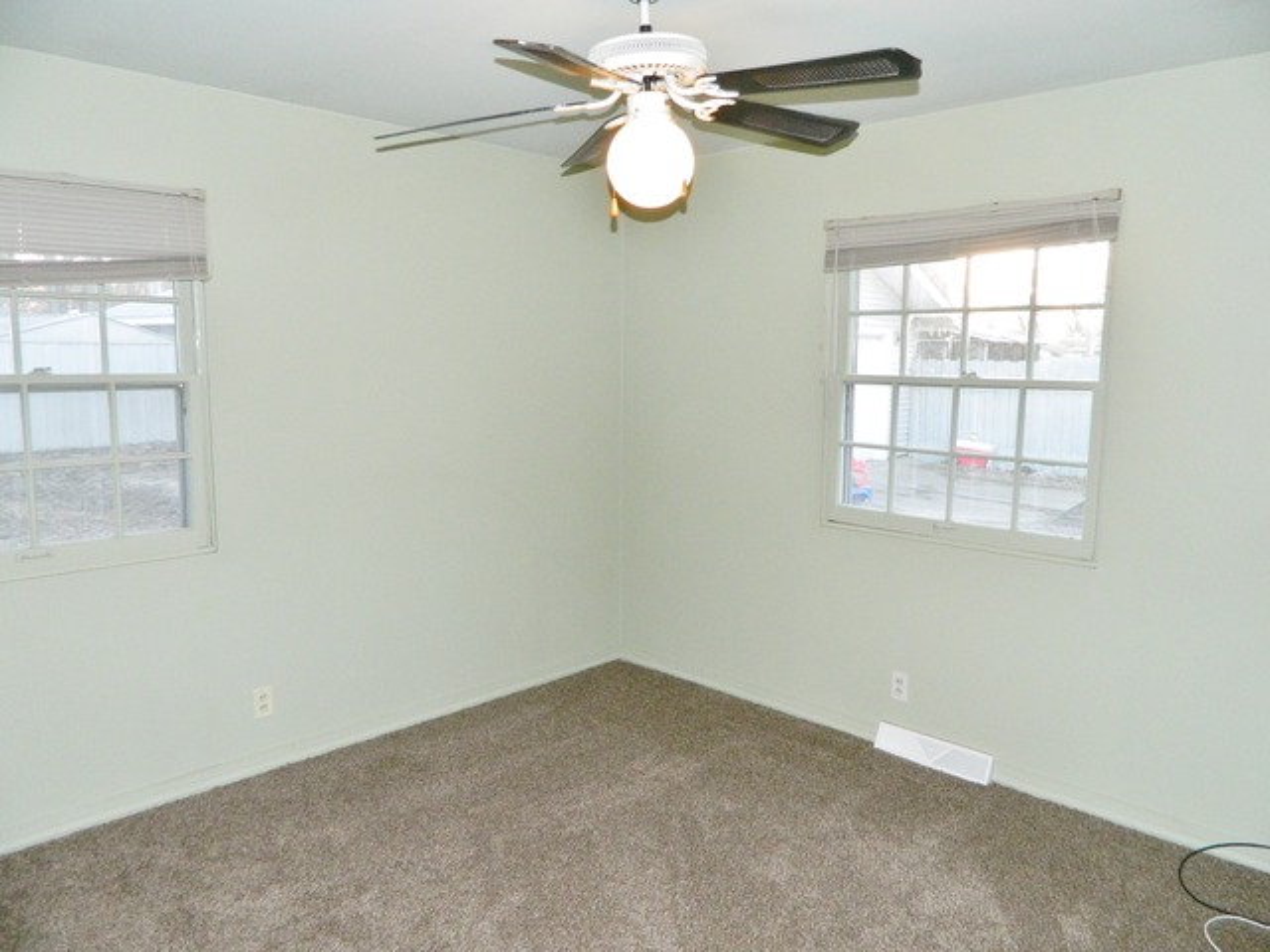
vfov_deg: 54.9
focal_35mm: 25
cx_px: 635
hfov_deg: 69.4
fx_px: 917
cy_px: 476
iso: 400
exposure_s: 1/30
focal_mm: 4.5
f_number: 3.1
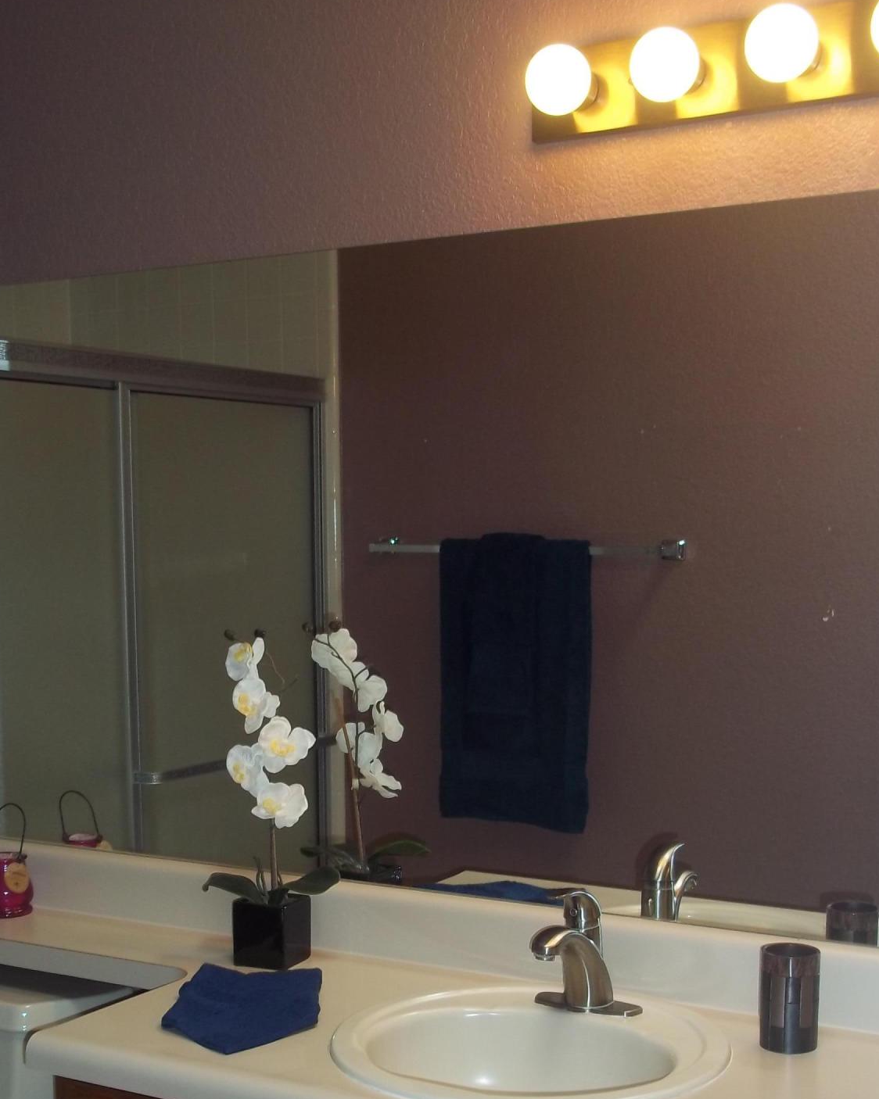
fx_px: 1627
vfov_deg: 37.1
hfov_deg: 30.2
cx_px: 411
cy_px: 696
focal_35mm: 50
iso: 80
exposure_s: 1/30
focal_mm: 6.5
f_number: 3.1
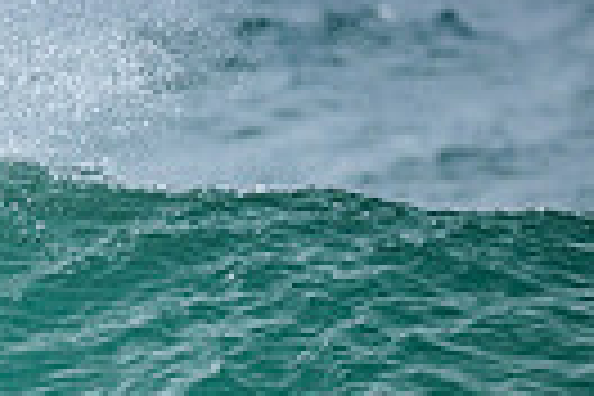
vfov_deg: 0.4
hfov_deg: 0.6
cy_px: 565
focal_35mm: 3521
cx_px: -378
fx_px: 58092
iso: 125
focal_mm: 800
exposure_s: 1/2000
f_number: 6.3
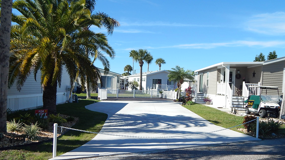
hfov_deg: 58.0
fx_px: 257
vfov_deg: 34.5
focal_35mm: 34
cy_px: 98
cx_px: 142
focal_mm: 5.6
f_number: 6.5
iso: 125
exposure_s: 1/400
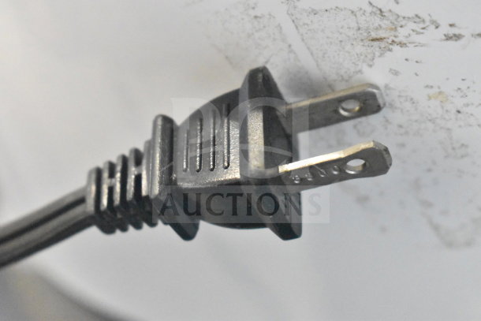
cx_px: 240
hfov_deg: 24.6
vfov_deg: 16.6
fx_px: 1102
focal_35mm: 82
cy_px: 160
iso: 20000
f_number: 5.6
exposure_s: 1/100
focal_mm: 55
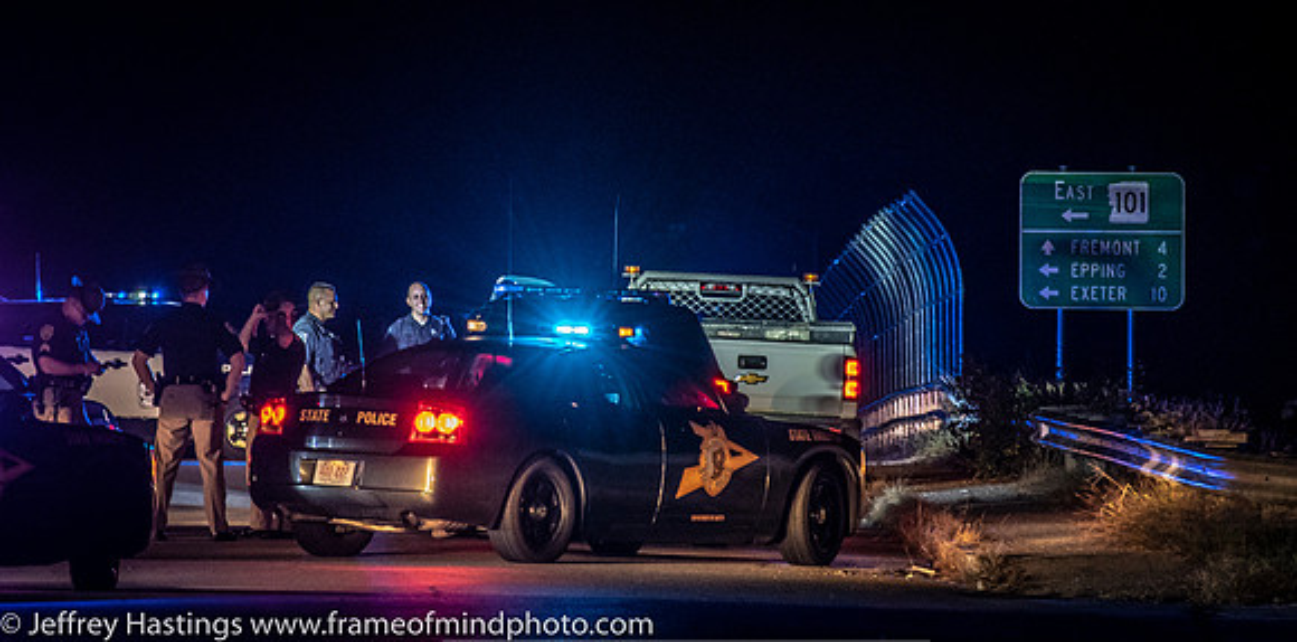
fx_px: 11101
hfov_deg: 6.7
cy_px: 273
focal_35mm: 332
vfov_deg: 3.3
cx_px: 605
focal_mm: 190
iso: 2000
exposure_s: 1/25
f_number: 5.6
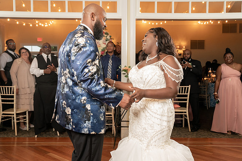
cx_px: 115
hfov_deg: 50.7
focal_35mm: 38
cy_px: 76
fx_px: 255
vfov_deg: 35.1
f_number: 4
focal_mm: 36
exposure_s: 1/200
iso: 4000
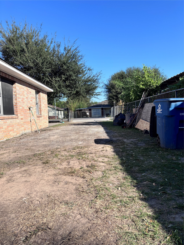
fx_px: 184
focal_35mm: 26
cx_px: 92
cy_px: 122
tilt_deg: -3.7
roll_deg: +2.3
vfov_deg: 67.3
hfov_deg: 53.1
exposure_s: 1/2639
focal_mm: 5.96
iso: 50
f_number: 1.6
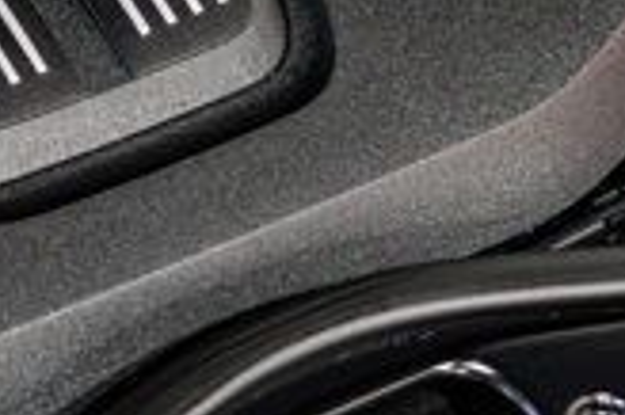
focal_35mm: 200
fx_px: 3469
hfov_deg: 9.9
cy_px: -204
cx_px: -412
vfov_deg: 6.8
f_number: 4
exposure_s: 1/40
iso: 1250
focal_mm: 32
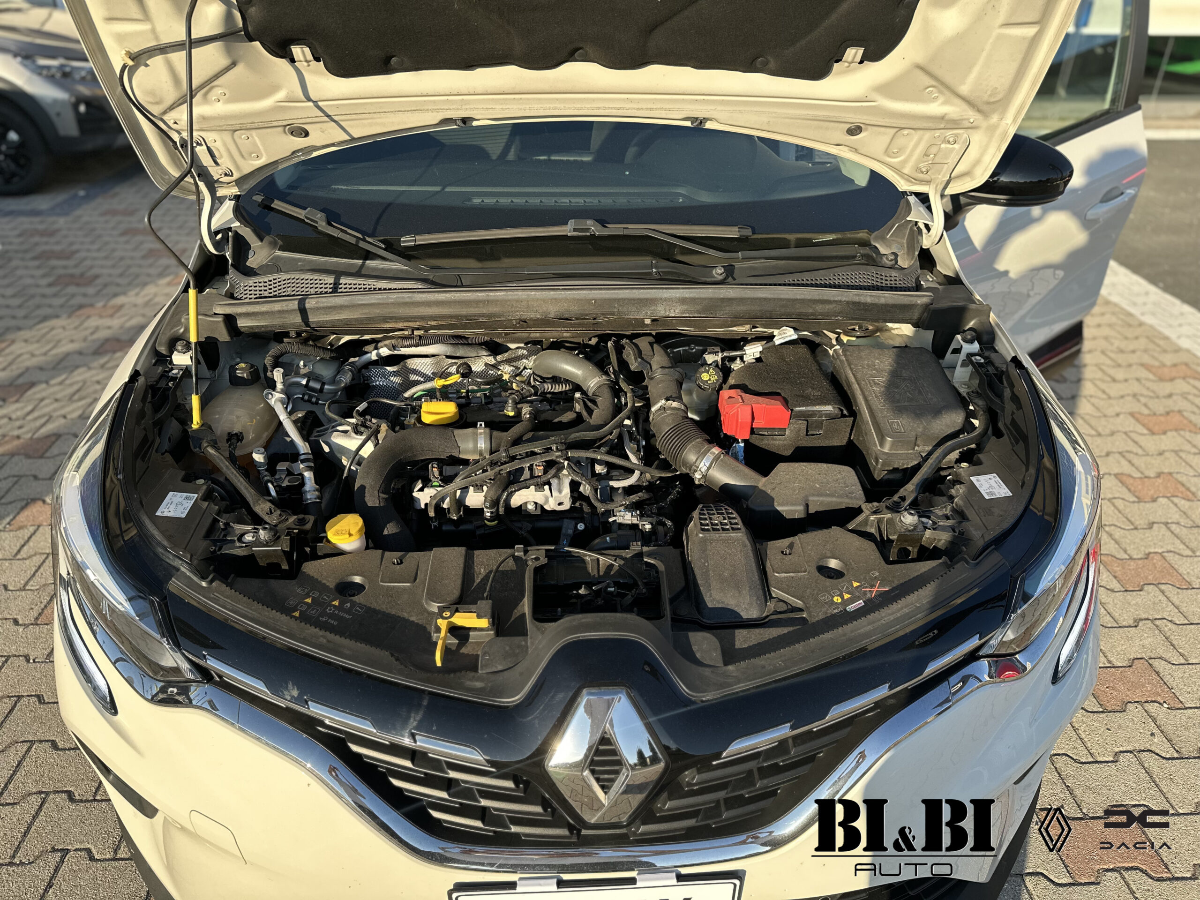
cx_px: 600
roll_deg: -0.2
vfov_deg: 56.8
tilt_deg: -30.4
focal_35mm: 24
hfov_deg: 71.6
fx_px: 832
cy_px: 450
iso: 80
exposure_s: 1/1289
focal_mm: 6.86
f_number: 1.78
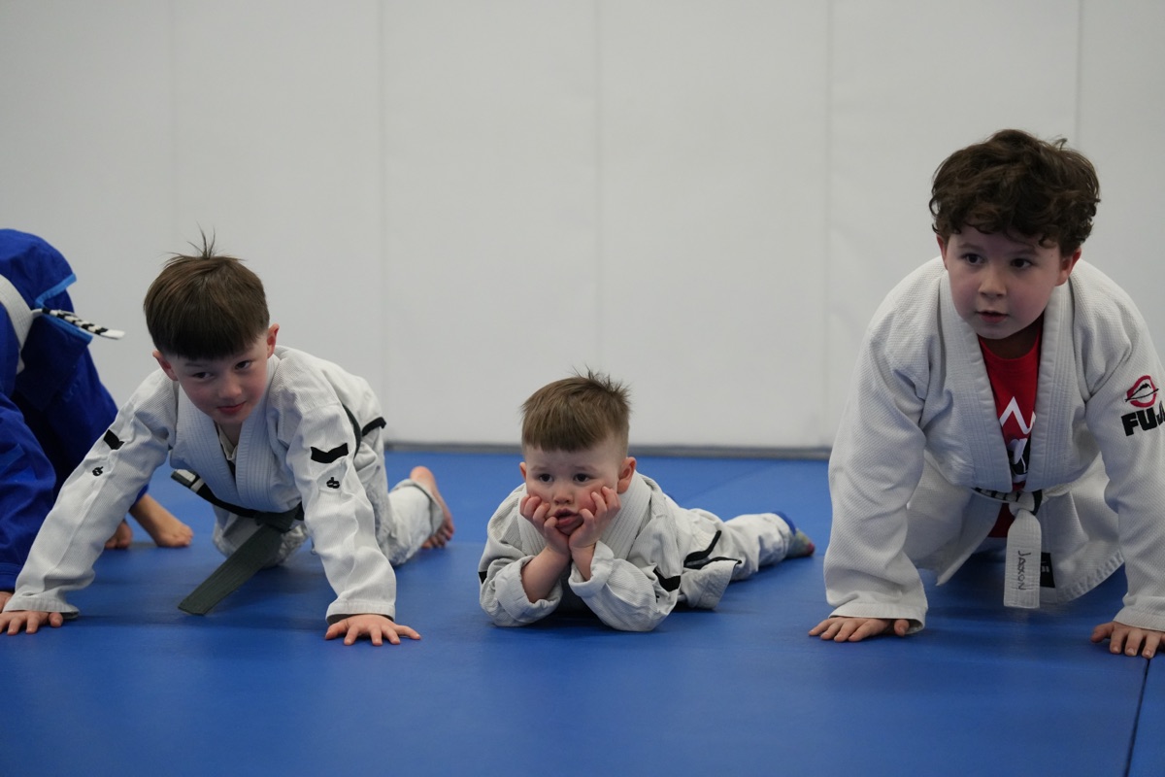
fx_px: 2265
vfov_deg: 19.5
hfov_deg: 28.8
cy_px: 388
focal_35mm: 70
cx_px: 582
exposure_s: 1/800
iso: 5000
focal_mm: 70
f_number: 2.8
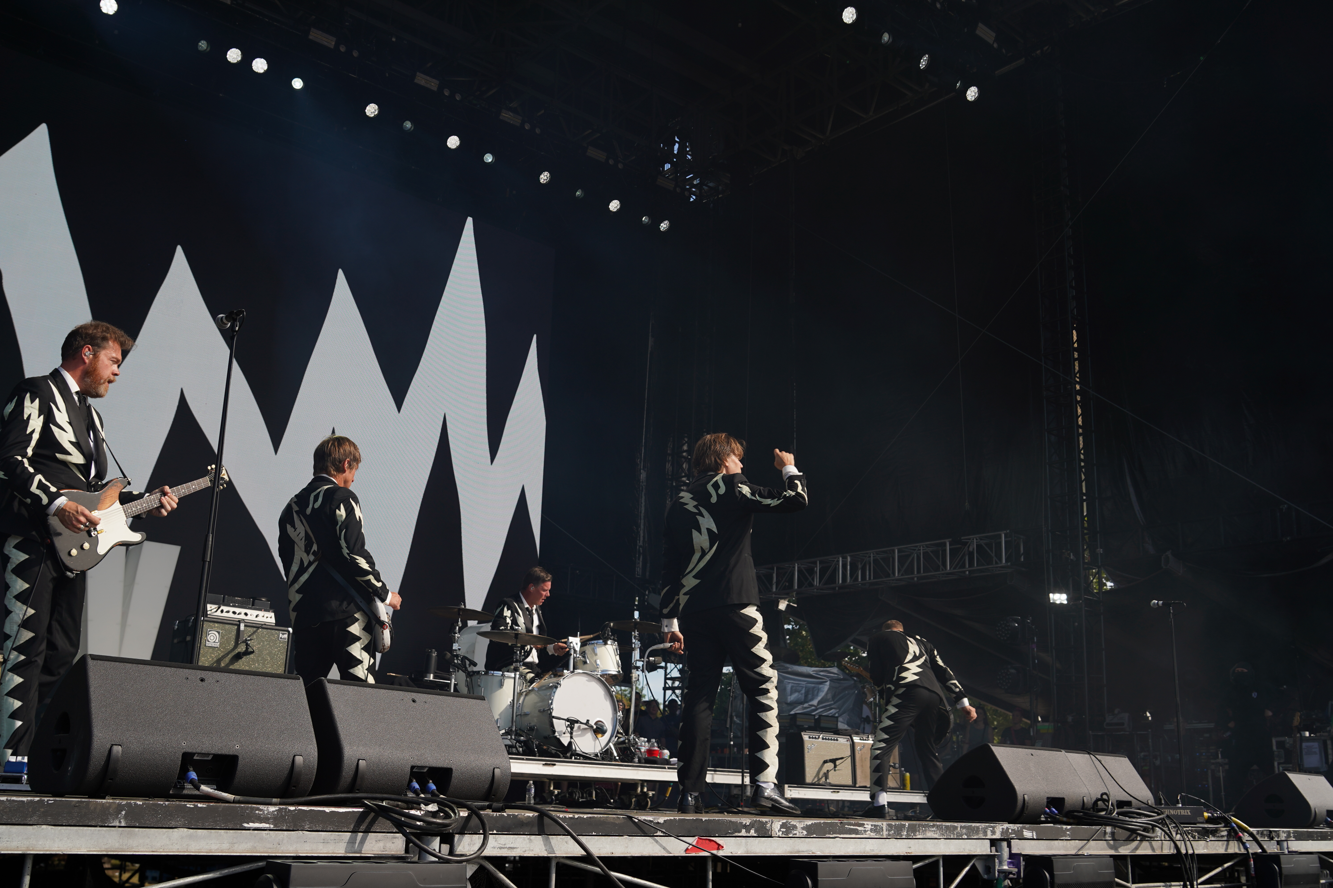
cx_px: 666
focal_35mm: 33
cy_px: 444
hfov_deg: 57.2
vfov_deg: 40.0
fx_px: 1222
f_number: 6.3
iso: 100
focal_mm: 33
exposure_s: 1/320
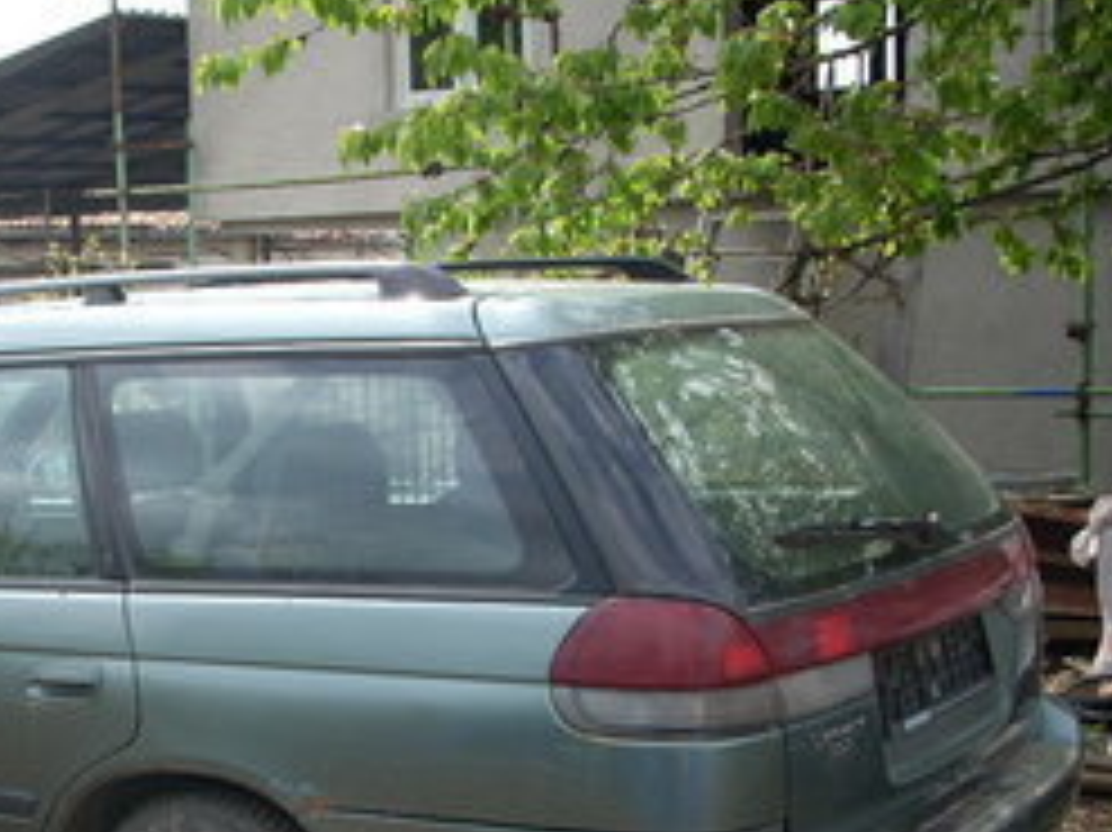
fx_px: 1926
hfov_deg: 31.4
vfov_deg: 24.2
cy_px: 607
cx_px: 221
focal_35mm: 60
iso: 64
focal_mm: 6.2
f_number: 2.8
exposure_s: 1/354
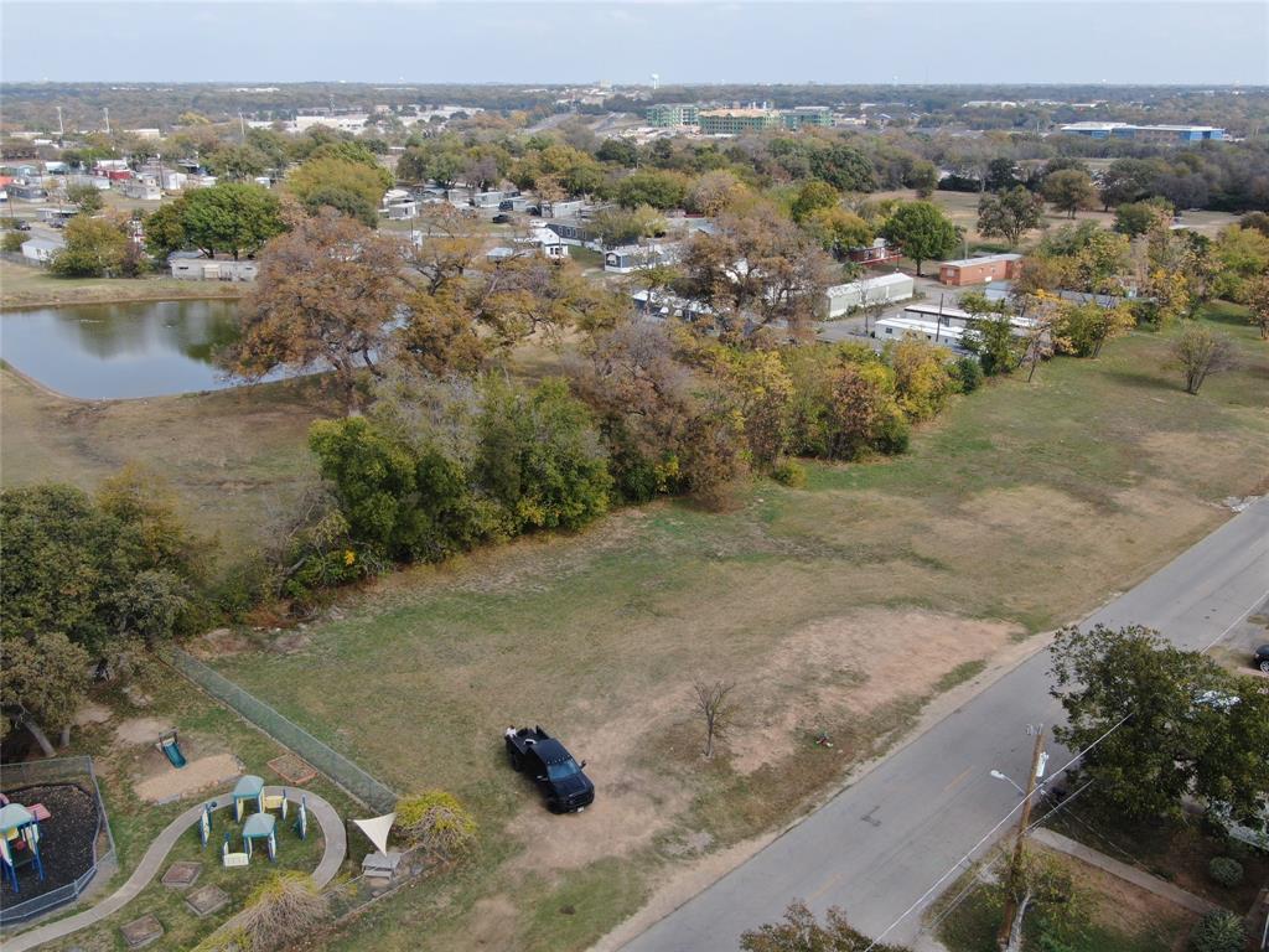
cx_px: 634
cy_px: 476
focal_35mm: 32
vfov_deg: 44.2
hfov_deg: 56.8
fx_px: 1173
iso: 100
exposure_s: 1/640
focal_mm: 5.45
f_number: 3.1
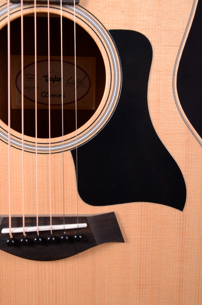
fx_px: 355
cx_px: 101
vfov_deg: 46.5
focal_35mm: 42
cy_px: 152
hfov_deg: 31.8
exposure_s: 1/200
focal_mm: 28
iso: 200
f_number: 13
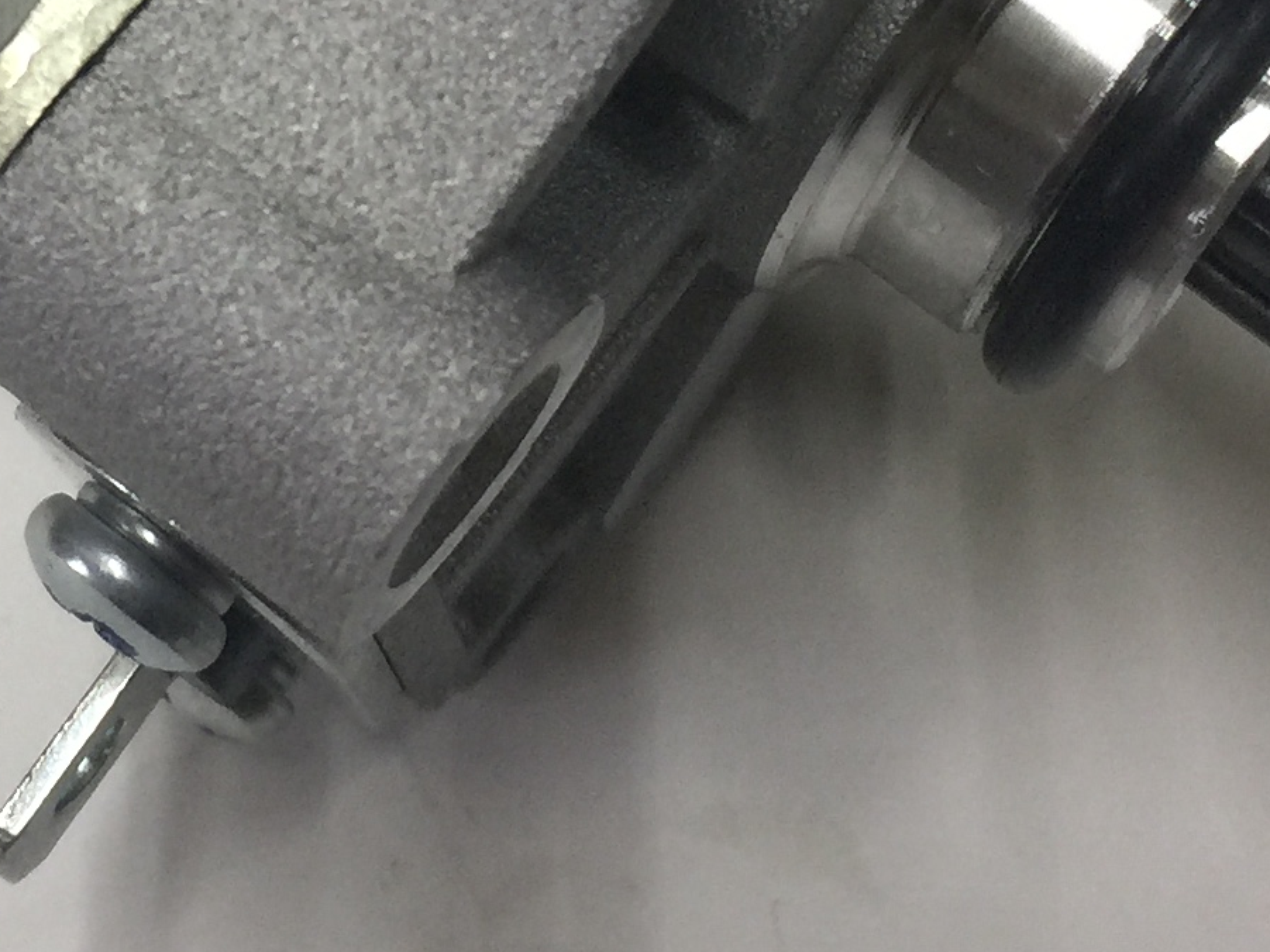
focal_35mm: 105
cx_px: 227
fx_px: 3853
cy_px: -269
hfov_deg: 18.5
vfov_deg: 13.6
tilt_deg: -65.2
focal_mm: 4.15
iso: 50
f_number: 2.2
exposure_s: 1/17
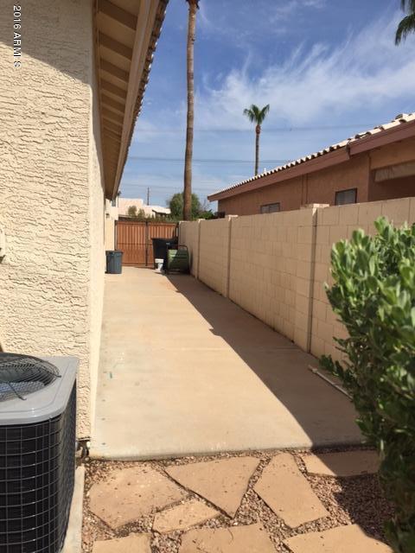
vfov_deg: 61.7
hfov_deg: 48.2
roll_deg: -1.8
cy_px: 276
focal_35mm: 29
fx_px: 464
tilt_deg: -4.4
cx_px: 208
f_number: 2.2
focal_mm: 4.15
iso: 32
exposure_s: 1/3597
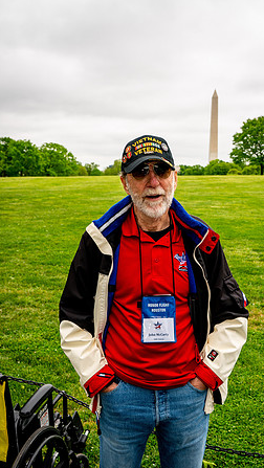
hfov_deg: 29.7
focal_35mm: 40
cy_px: 233
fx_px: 497
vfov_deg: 50.5
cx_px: 149
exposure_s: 1/640
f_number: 8
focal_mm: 38
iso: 560
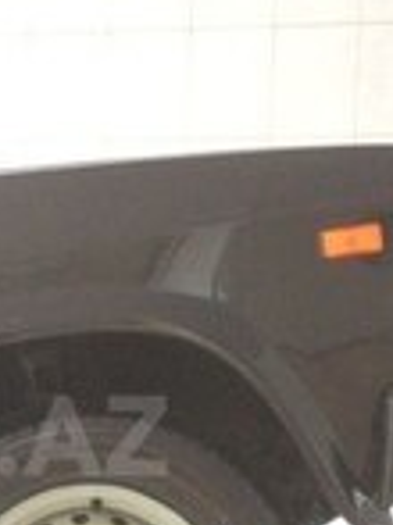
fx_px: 1486
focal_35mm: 98
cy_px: 436
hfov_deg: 14.5
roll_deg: -1.8
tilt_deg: -9.2
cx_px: -107
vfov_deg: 19.8
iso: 320
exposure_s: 1/20
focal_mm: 4.15
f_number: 2.2
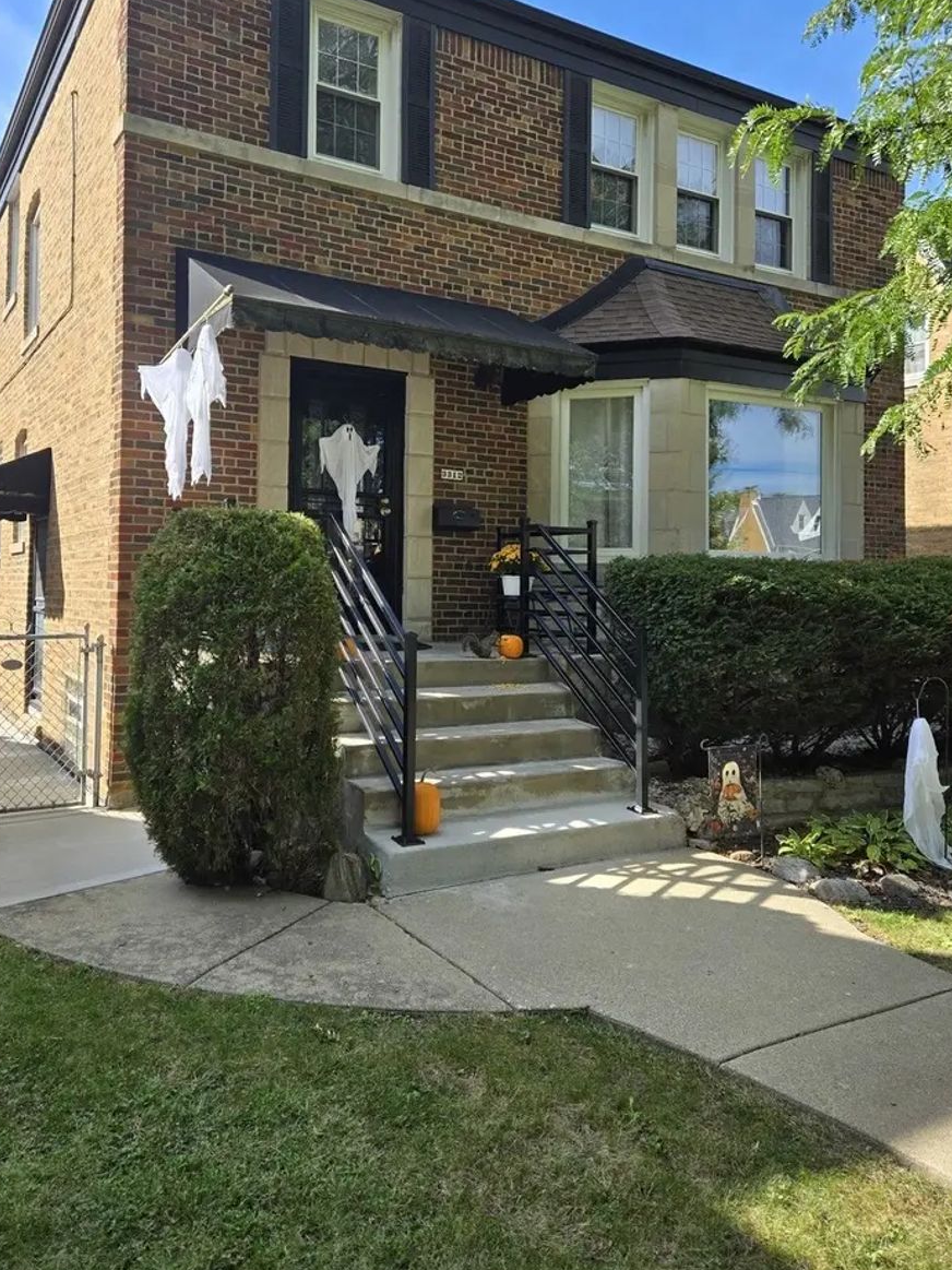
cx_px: 403
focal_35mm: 27
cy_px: 541
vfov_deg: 65.0
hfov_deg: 51.1
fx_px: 990
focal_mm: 5.4
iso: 25
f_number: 1.8
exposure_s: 1/854
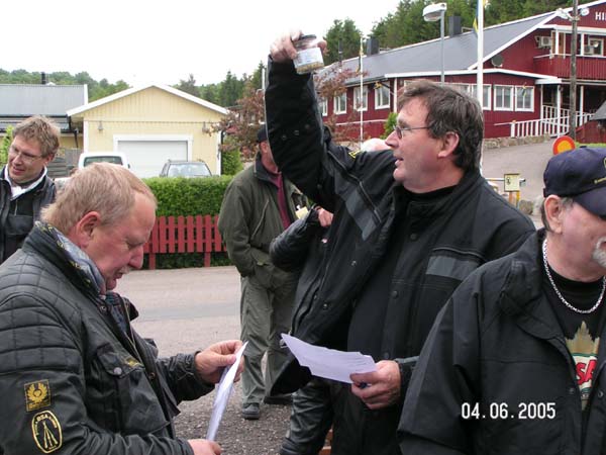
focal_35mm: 57
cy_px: 228
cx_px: 303
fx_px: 998
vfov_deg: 25.7
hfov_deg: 33.8
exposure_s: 1/125
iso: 50
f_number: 4.5
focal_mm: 8.7
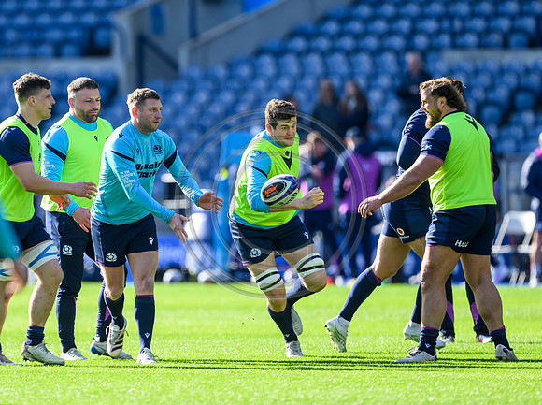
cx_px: 160
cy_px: 152
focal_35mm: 610
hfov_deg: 3.3
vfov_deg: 2.4
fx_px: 9536
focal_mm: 400
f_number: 3.5
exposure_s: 1/2000
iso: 500
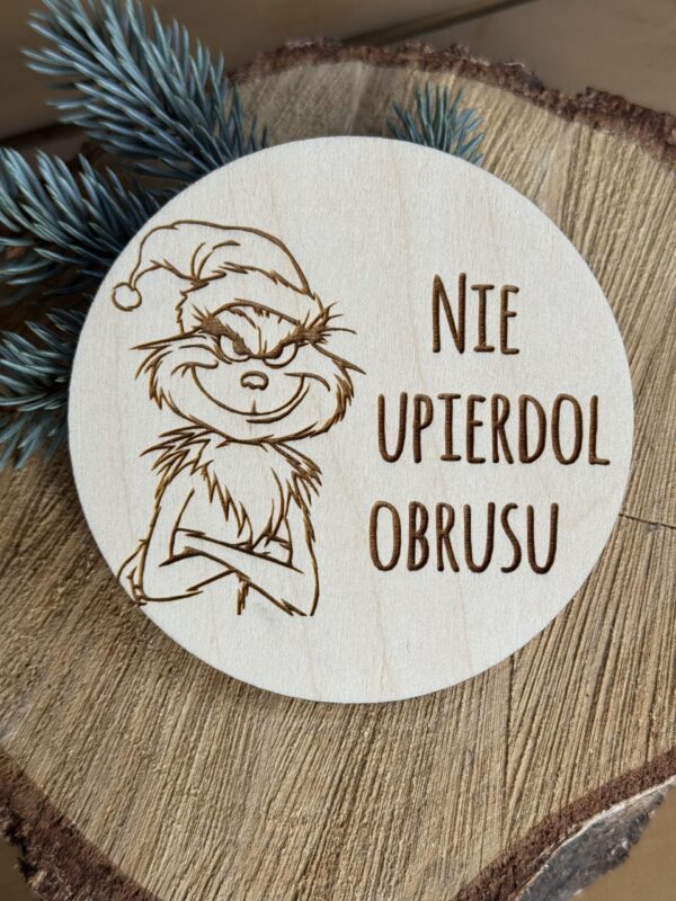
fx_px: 1250
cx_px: 338
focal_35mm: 48
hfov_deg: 30.3
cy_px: 450
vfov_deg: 39.7
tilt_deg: -69.0
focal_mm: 6.76
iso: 64
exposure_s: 1/420
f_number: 1.78
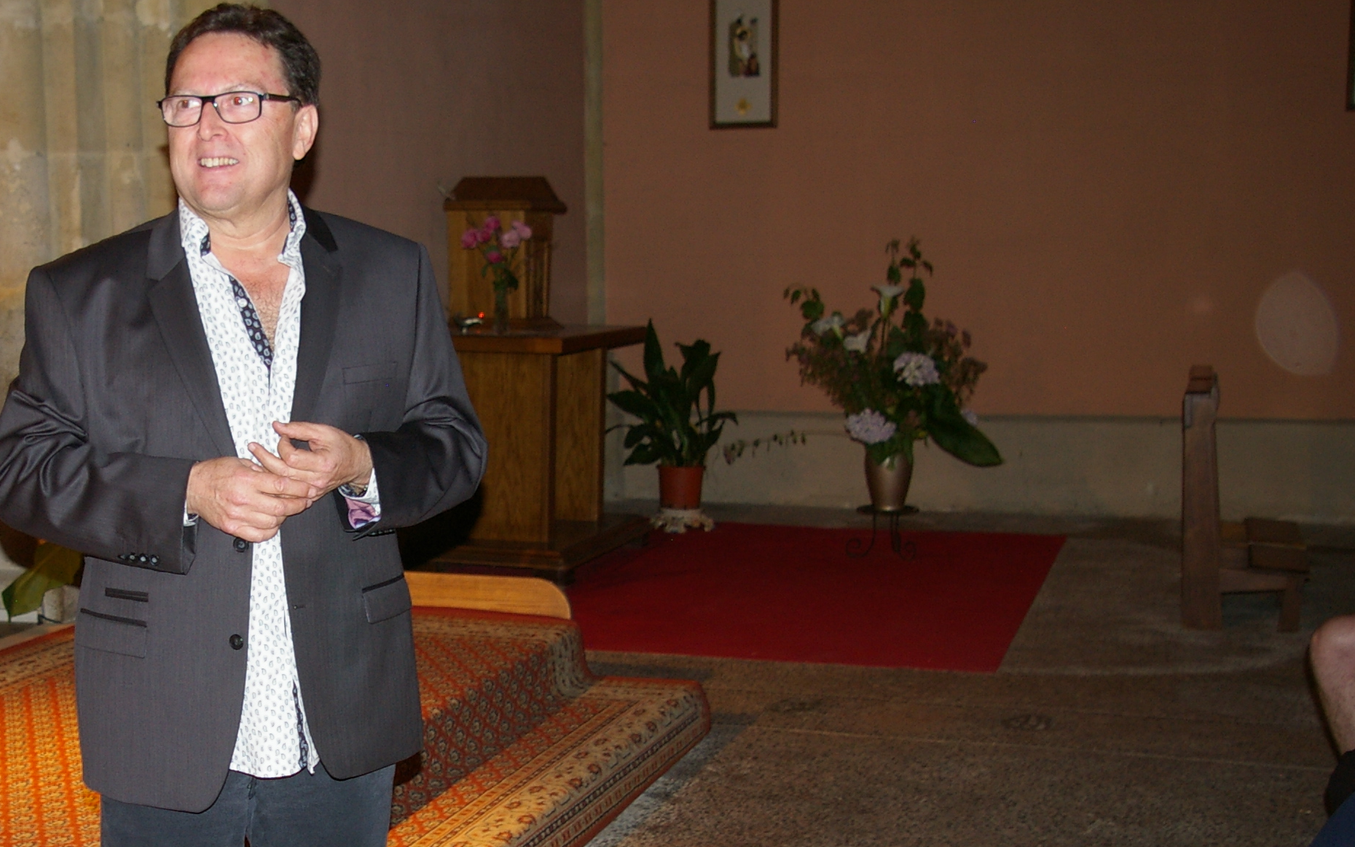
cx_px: 299
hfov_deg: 34.8
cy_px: 617
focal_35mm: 57
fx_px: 2098
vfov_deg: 22.6
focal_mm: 23
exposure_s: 1/45
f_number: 4.5
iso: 400
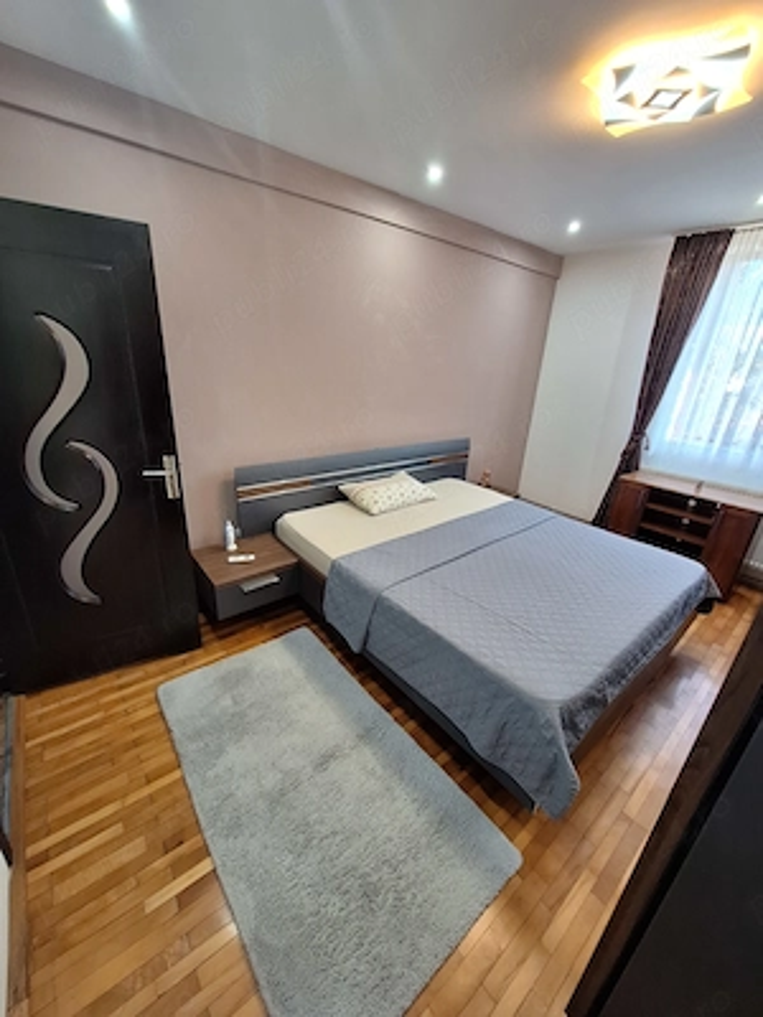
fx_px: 382
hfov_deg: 89.9
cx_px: 382
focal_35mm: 13
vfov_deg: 106.2
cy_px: 508
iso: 100
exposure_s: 1/50
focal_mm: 1.74
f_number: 2.2
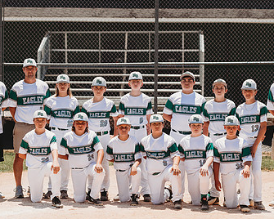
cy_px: 86
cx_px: 157
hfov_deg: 14.0
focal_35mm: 138
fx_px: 1119
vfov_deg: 11.2
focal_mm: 85
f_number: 2.8
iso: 100
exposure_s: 1/2500
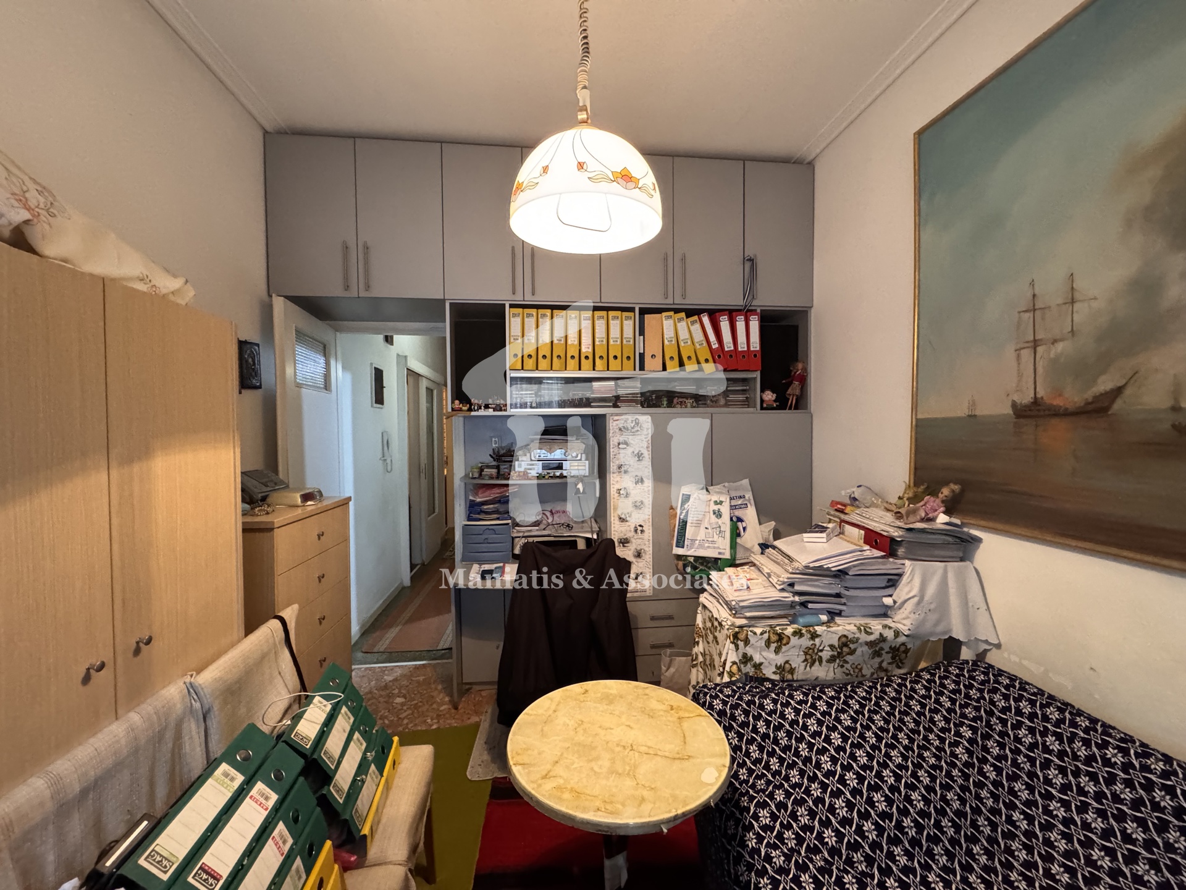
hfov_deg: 102.1
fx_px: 480
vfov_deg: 85.7
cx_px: 593
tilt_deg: -1.4
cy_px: 445
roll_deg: +1.2
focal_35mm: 14
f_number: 2.2
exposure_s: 1/50
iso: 1000
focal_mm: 2.22
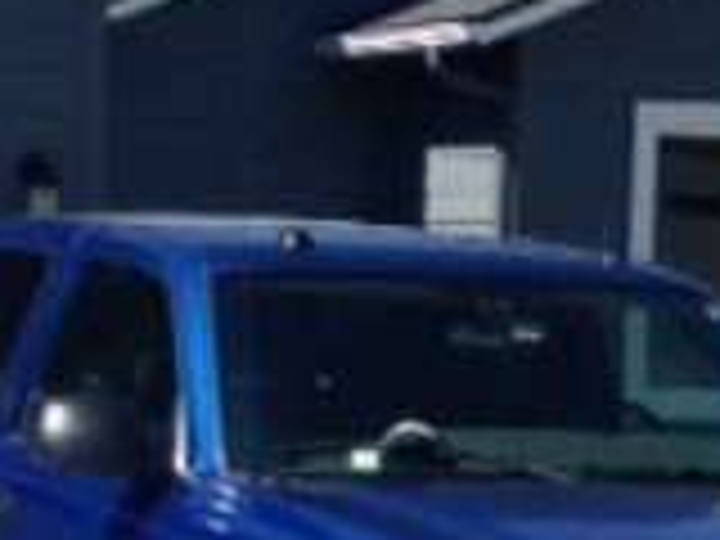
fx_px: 3432
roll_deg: -1.3
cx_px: -297
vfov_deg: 9.0
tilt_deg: -1.0
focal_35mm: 165
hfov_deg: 11.6
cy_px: 243
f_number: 2.4
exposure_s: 1/1130
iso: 50
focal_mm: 4.12
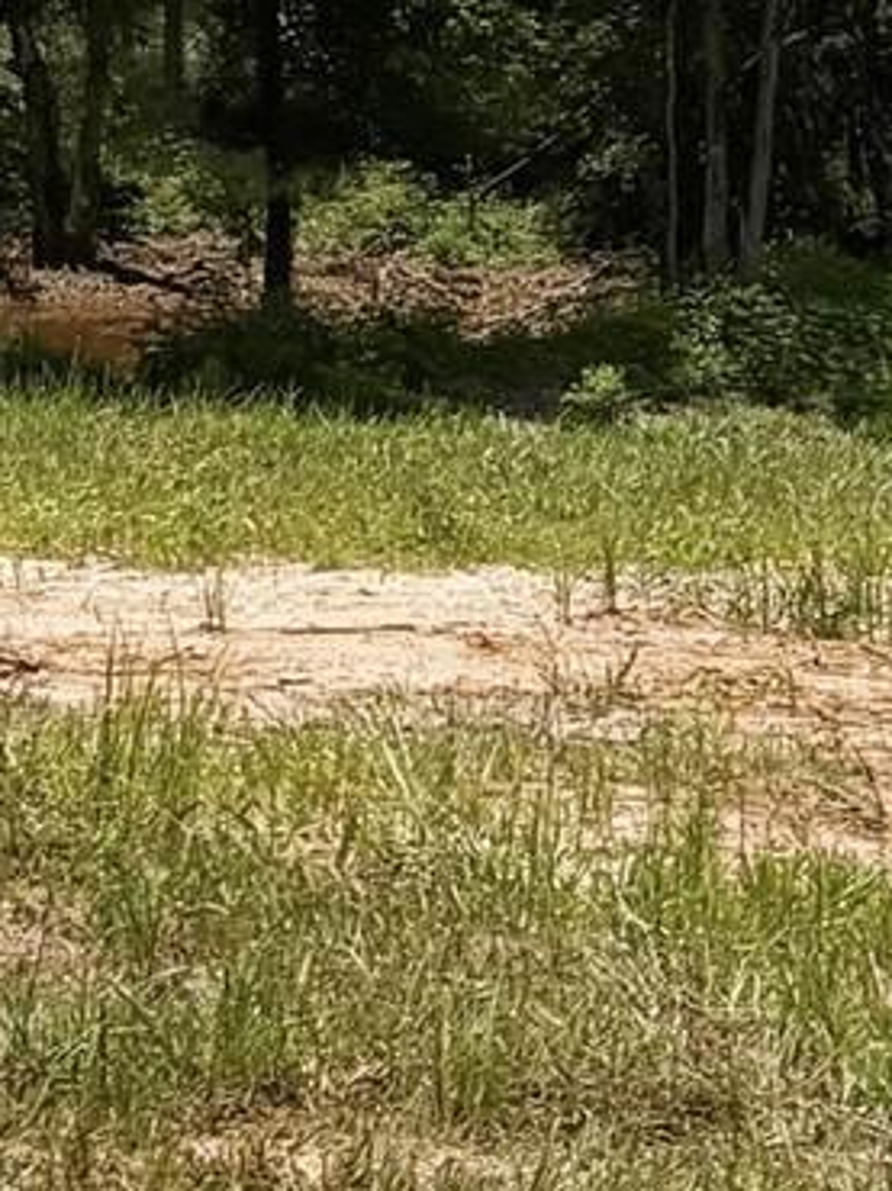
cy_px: -386
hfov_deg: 8.1
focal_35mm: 162
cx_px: -1552
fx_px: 5572
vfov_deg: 11.8
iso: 50
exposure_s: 1/5300
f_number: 1.6
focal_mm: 6
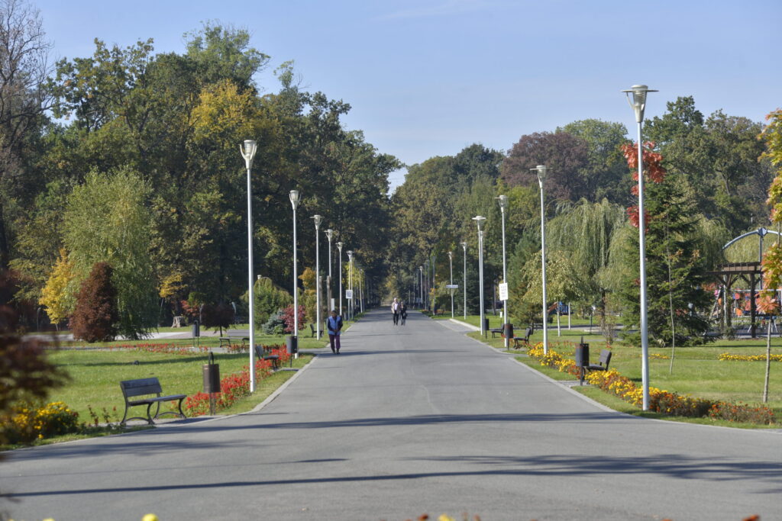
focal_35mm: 130
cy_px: 260
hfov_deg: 15.8
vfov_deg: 10.6
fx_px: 2824
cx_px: 391
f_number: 6.3
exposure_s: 1/400
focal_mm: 130
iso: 125
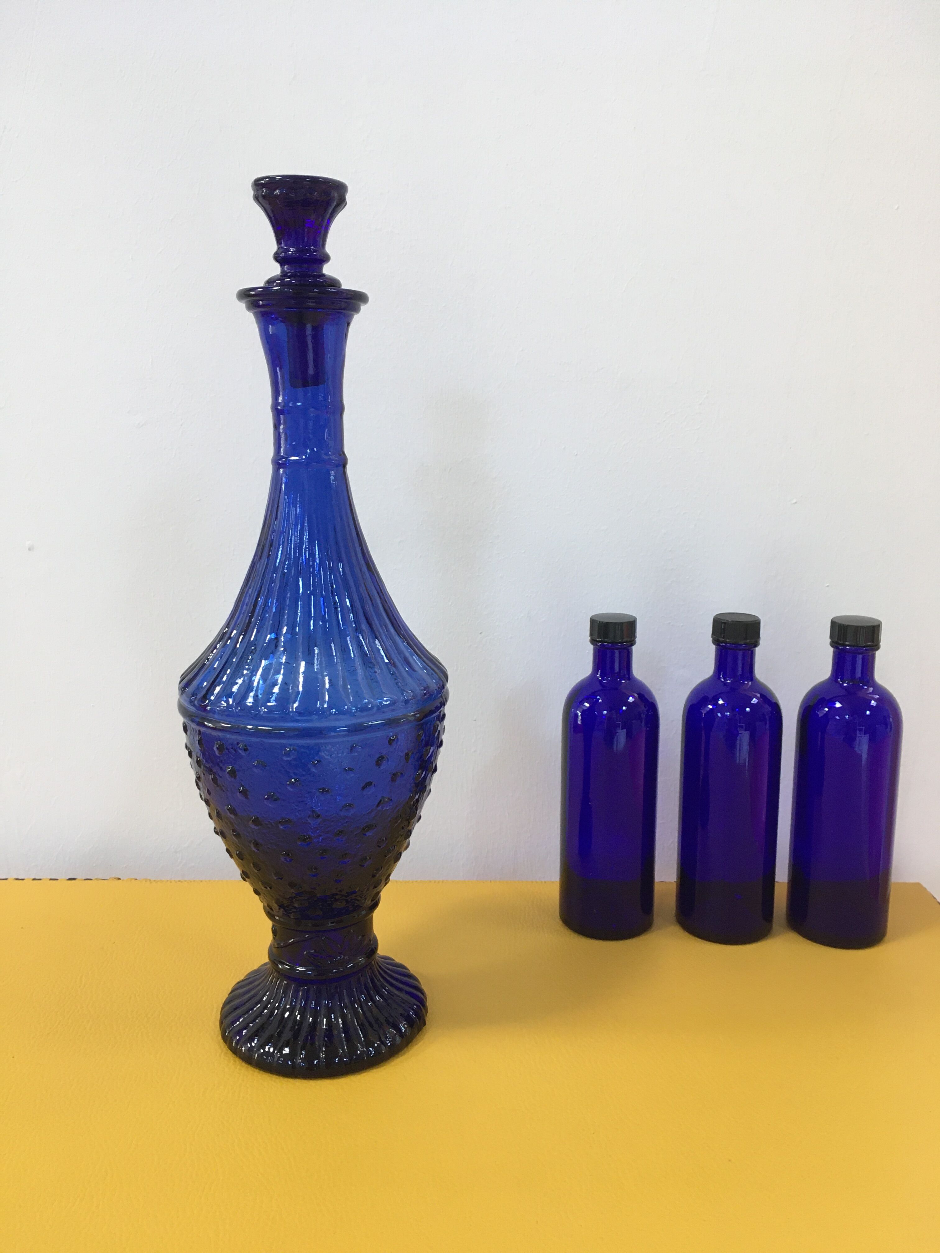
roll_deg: +0.1
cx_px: 470
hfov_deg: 48.2
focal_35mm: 29
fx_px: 1050
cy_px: 626
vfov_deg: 61.7
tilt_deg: -12.3
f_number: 2.2
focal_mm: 4.15
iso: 125
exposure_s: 1/33
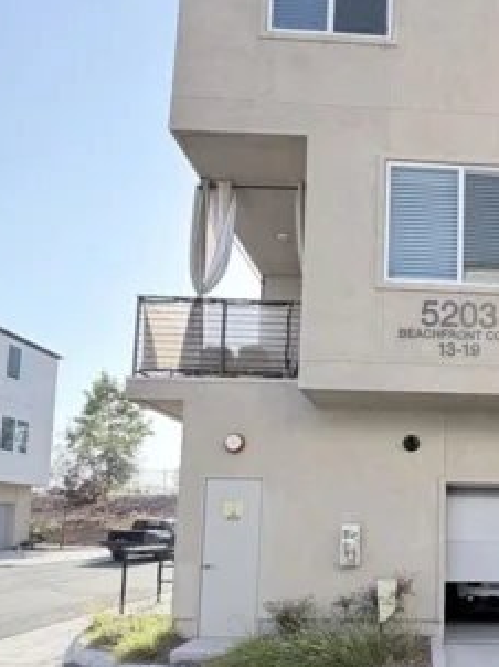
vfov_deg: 63.8
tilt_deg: +4.8
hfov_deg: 47.9
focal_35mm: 26
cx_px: 444
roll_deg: -1.6
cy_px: 490
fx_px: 500
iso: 50
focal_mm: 2.22
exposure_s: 1/502
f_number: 2.2
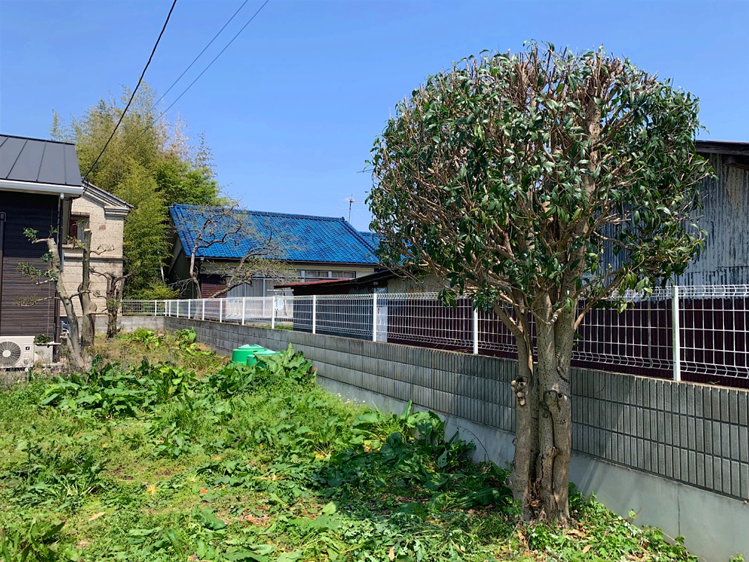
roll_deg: -0.4
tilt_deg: +3.2
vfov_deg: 53.1
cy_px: 281
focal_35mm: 26
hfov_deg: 67.3
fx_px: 563
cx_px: 374
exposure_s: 1/1585
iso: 25
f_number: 1.8
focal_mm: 4.25
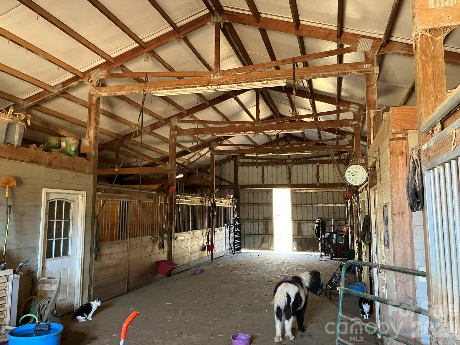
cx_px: 230
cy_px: 172
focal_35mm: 28
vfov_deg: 49.7
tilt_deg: +9.2
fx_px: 372
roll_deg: -1.9
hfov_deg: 63.4
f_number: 1.8
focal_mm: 3.99
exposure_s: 1/40
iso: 320
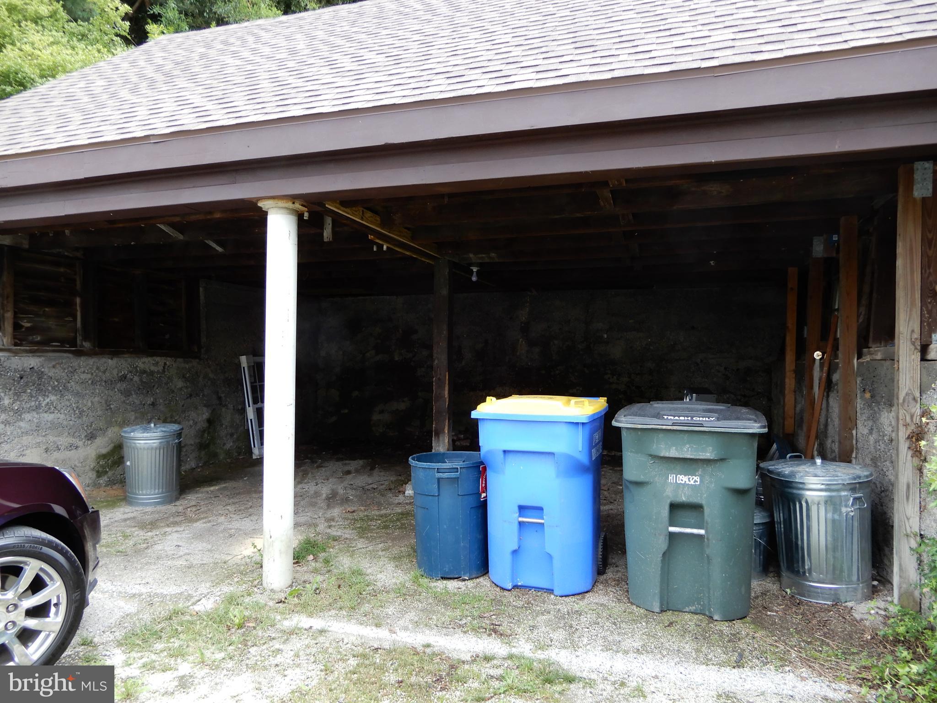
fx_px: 650
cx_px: 468
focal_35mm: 24
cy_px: 352
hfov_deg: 71.6
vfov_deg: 56.8
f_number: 3.4
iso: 80
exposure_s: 1/30
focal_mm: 4.3
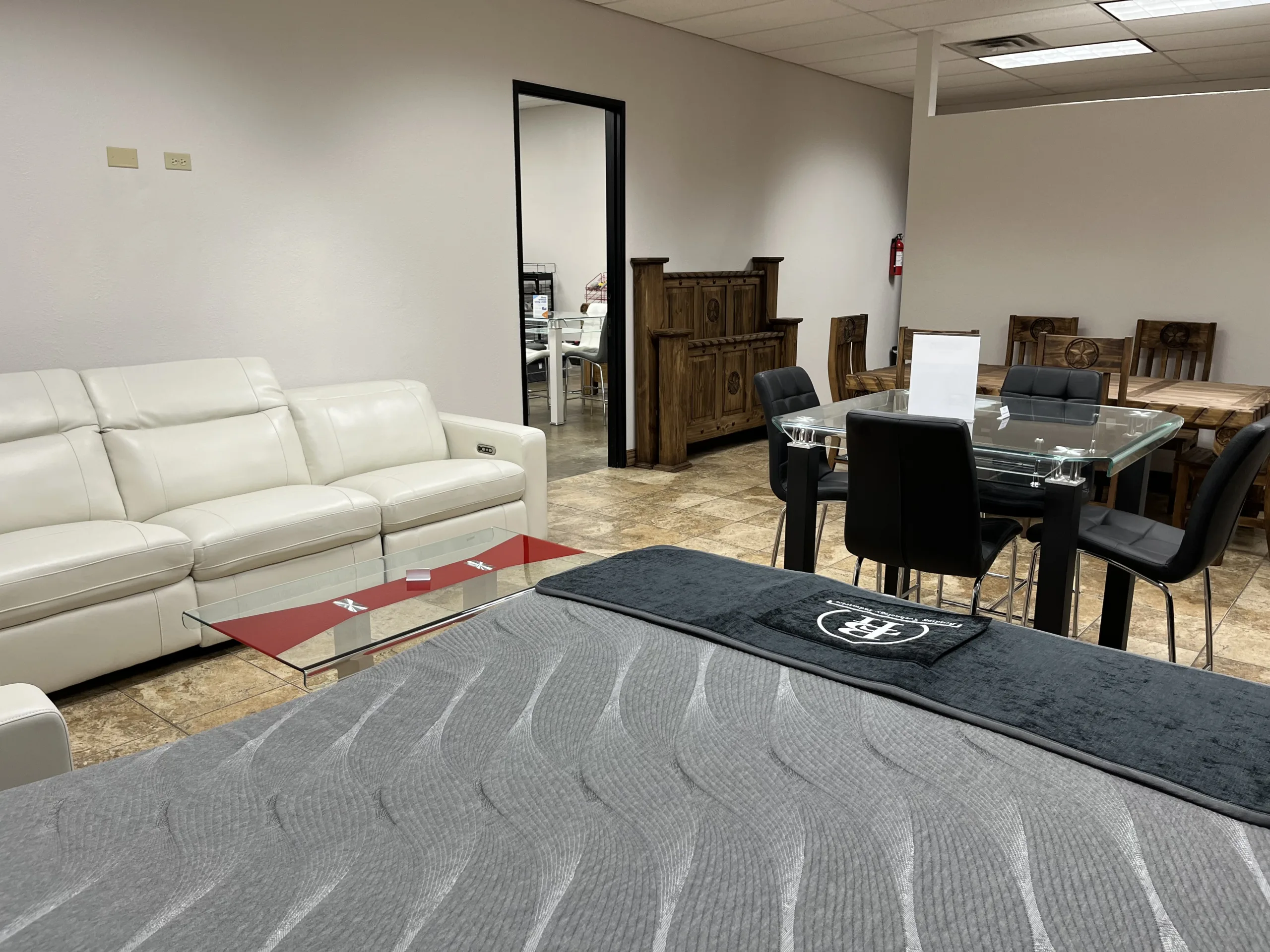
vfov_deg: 53.1
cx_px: 635
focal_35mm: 26
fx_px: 954
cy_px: 476
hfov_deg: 67.3
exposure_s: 1/60
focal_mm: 5.1
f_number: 1.6
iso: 80
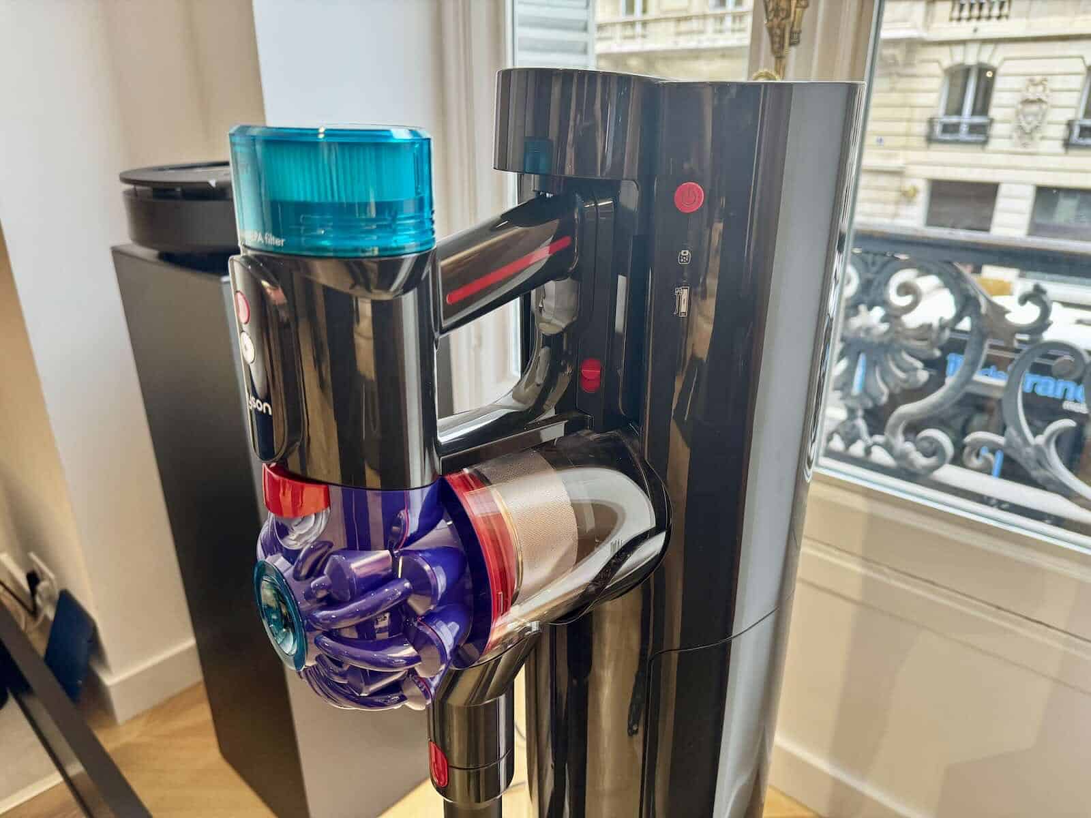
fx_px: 756
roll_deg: +0.6
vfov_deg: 56.8
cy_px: 409
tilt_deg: -21.0
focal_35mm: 24
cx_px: 546
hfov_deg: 71.6
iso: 200
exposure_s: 1/100
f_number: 1.78
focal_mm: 6.76
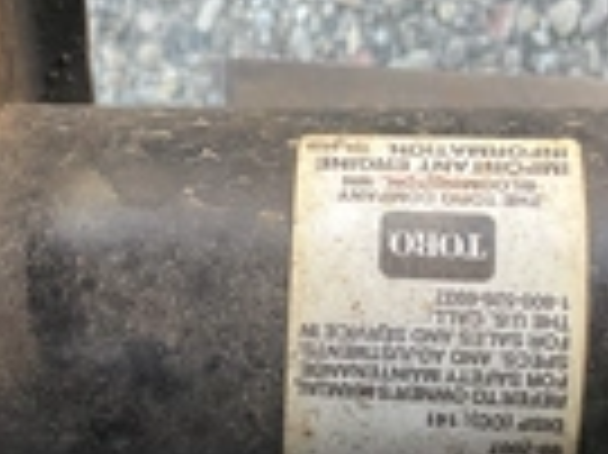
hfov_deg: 22.7
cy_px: 292
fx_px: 1509
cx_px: 203
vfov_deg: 17.1
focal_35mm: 86
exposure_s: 1/102
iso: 64
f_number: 1.8
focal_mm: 3
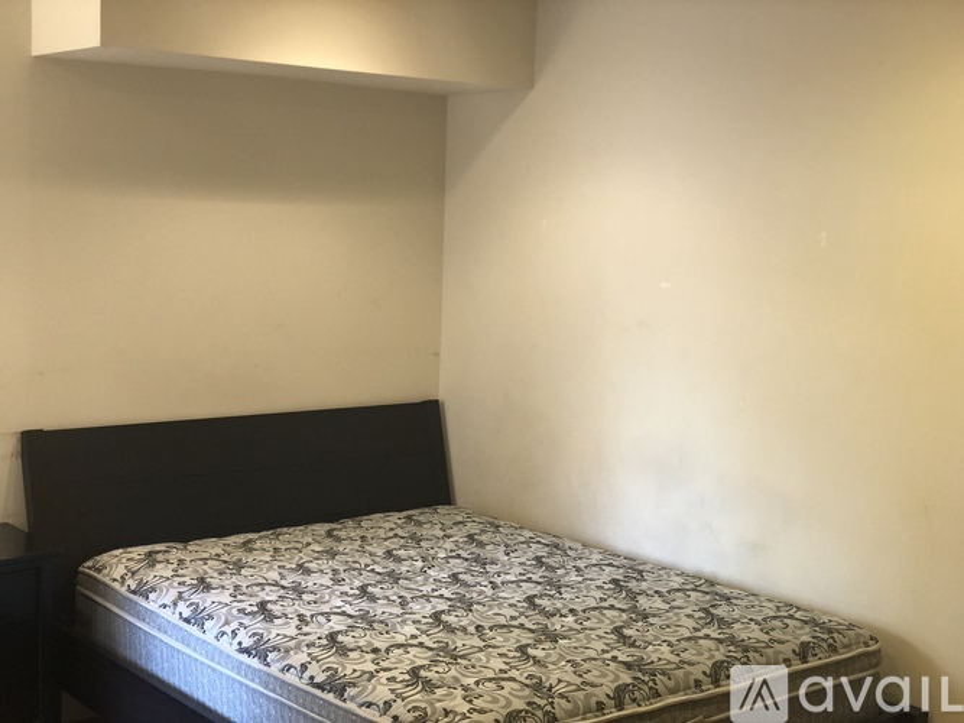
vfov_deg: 28.0
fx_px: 1448
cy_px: 362
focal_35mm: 52
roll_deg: -1.5
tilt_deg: -5.7
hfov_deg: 36.8
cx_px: 482
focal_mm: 6
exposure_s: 1/30
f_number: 2.4
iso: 125
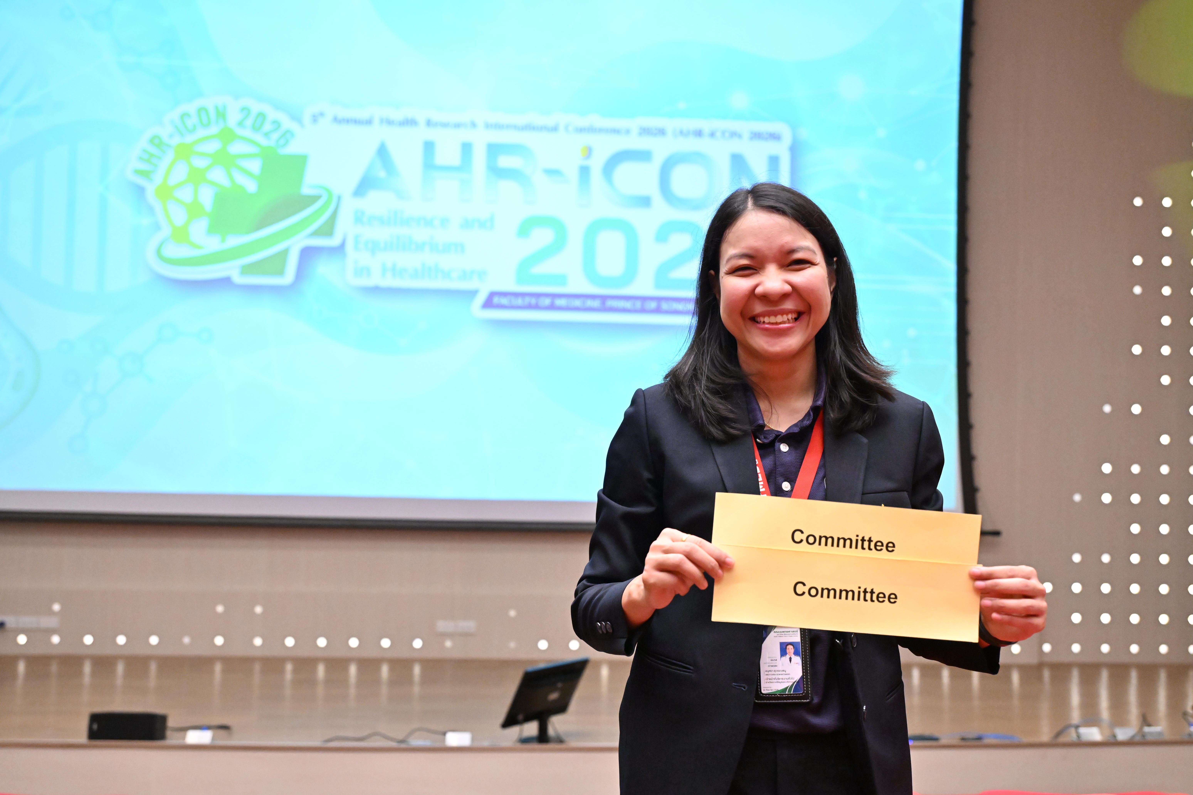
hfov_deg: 48.5
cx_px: 596
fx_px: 1325
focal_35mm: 40
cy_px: 398
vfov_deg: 33.4
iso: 6400
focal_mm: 40
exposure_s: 1/200
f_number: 4
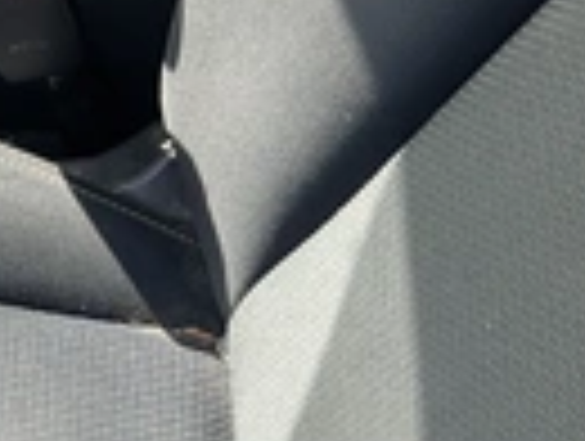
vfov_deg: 16.0
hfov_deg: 19.3
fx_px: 1507
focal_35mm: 89
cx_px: -284
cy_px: 536
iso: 20
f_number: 1.8
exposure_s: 1/122
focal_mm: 3
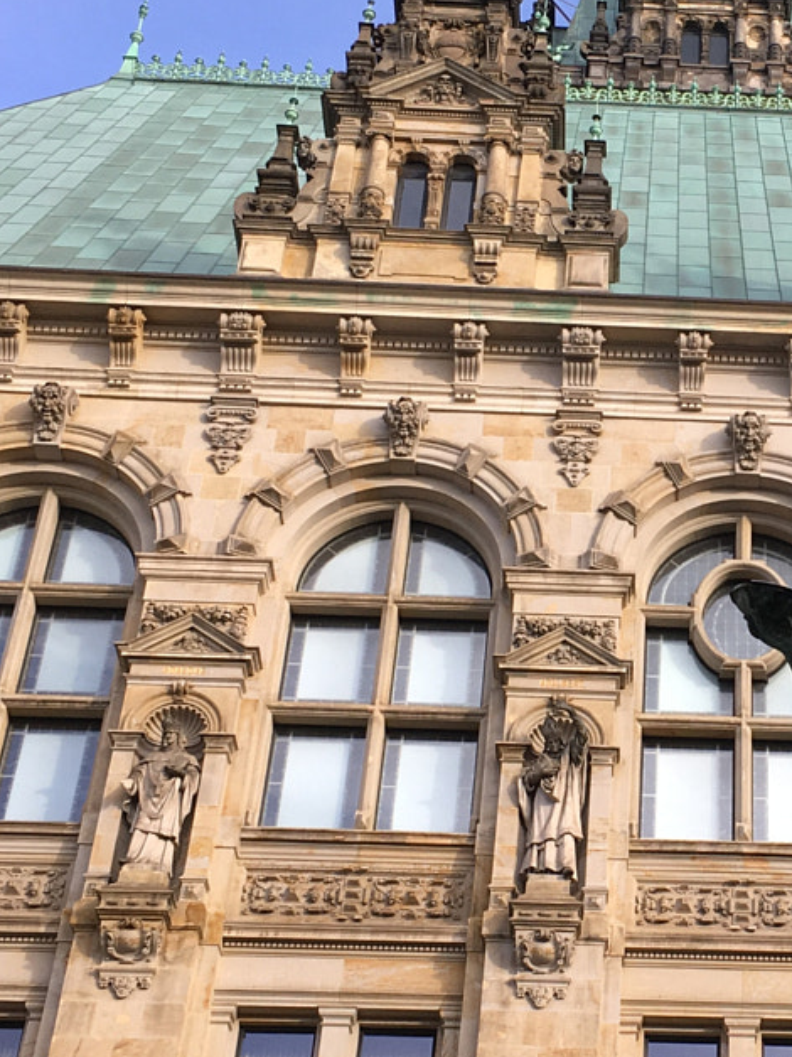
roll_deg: +1.4
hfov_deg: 19.4
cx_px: 767
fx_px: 2258
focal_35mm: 74
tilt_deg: +38.7
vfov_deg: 26.3
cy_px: 543
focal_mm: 4.15
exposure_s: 1/348
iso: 25
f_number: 2.2
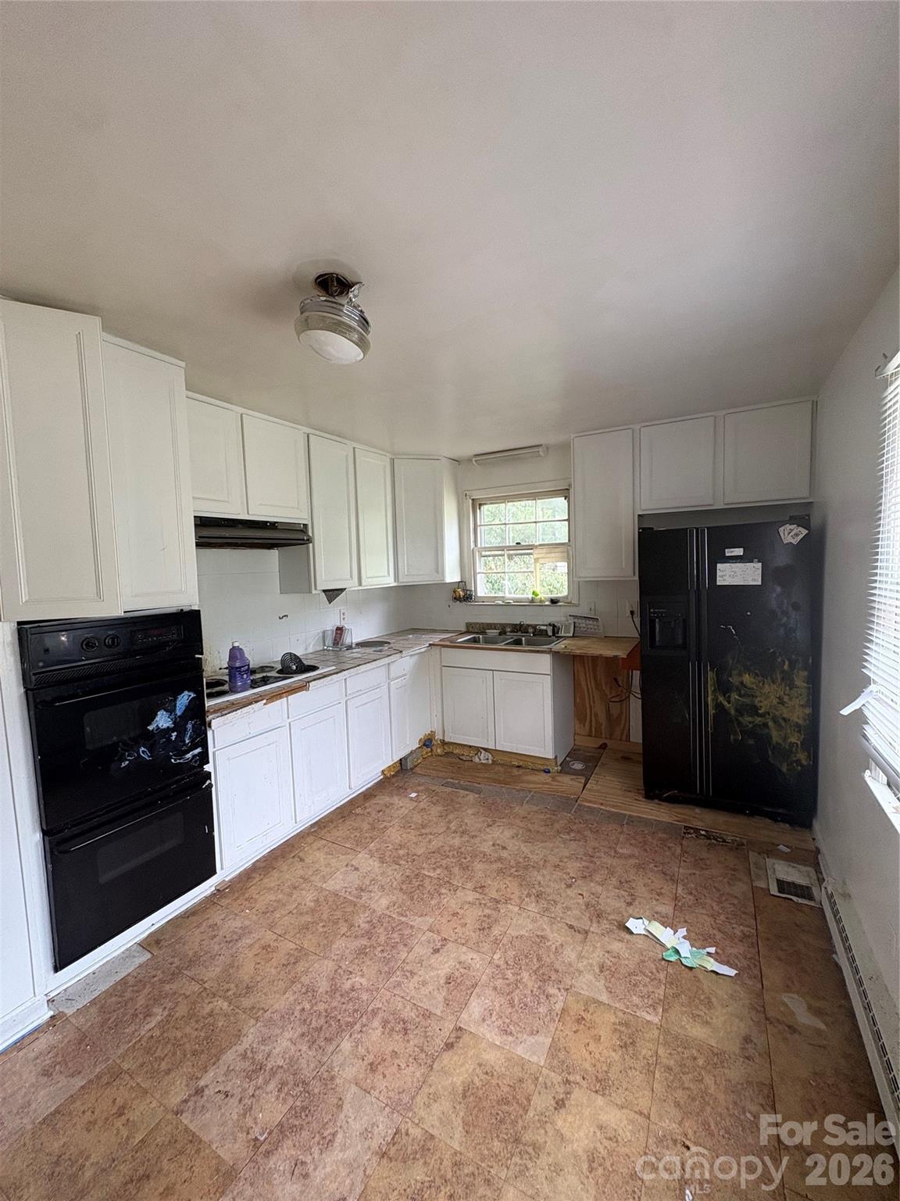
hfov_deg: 85.7
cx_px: 450
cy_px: 600
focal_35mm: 14
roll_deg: +2.1
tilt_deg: -4.2
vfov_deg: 102.1
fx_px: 485
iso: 125
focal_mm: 2.22
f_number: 2.2
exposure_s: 1/99
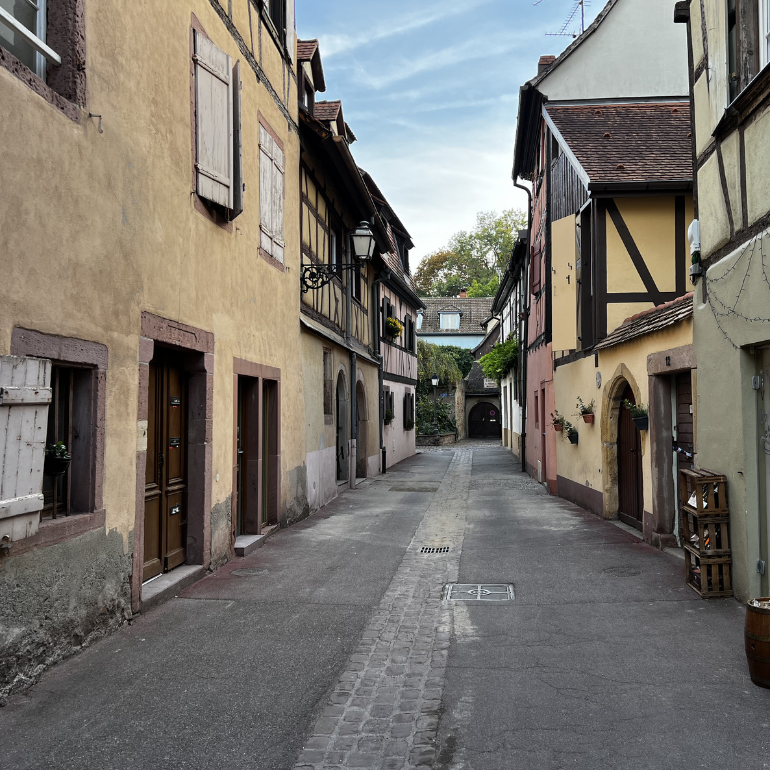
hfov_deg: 52.2
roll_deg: +0.3
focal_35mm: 31
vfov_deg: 52.5
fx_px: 780
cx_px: 465
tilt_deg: +2.2
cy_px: 382
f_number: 1.5
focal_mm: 5.7
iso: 64
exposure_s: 1/139
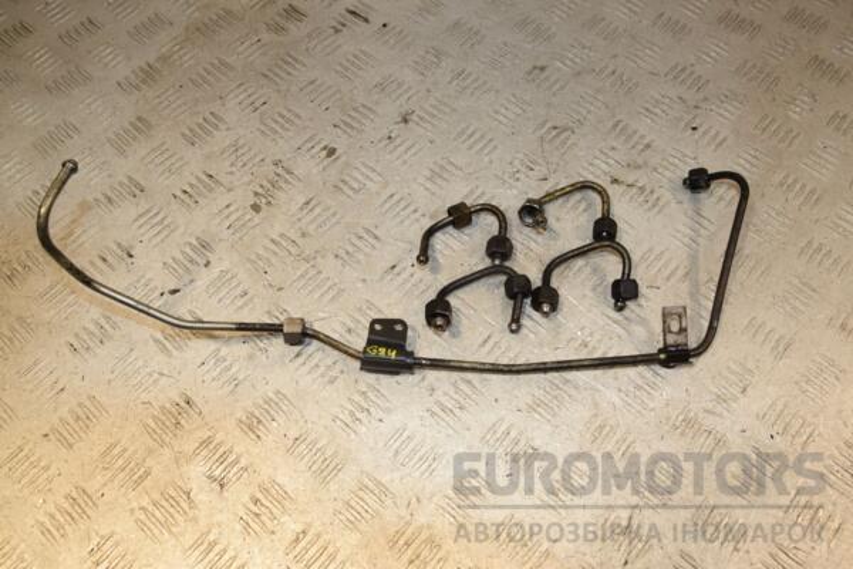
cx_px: 426
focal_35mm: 32
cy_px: 284
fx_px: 746
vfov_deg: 41.7
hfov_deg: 59.5
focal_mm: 21
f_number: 8
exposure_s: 1/200
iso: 800
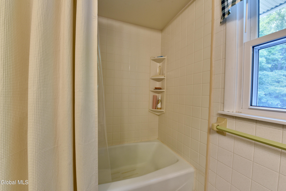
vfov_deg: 81.3
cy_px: 96
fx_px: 111
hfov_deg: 104.2
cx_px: 143
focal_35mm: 14
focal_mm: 14
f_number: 11
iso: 800
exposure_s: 1/6
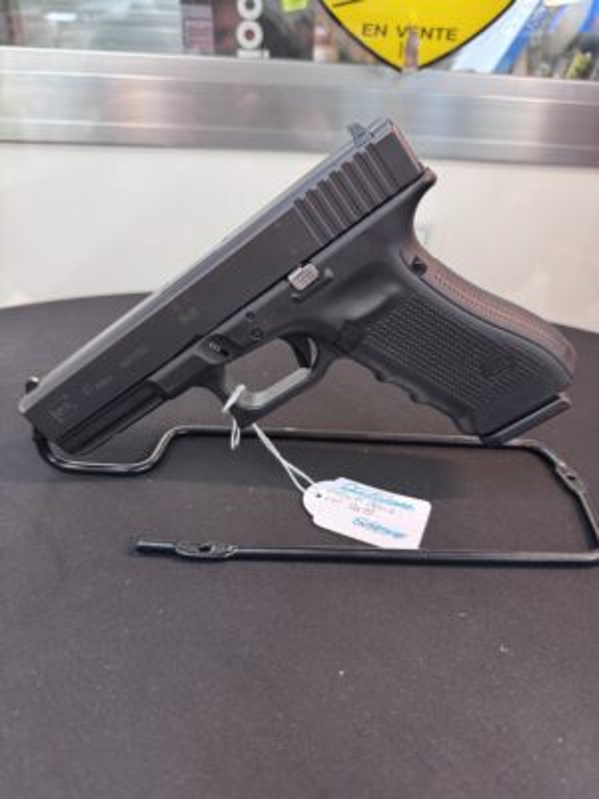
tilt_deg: -28.2
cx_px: 300
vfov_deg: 71.6
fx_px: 554
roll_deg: -3.6
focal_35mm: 24
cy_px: 400
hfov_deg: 56.8
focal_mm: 6.76
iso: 400
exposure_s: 1/50
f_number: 1.78
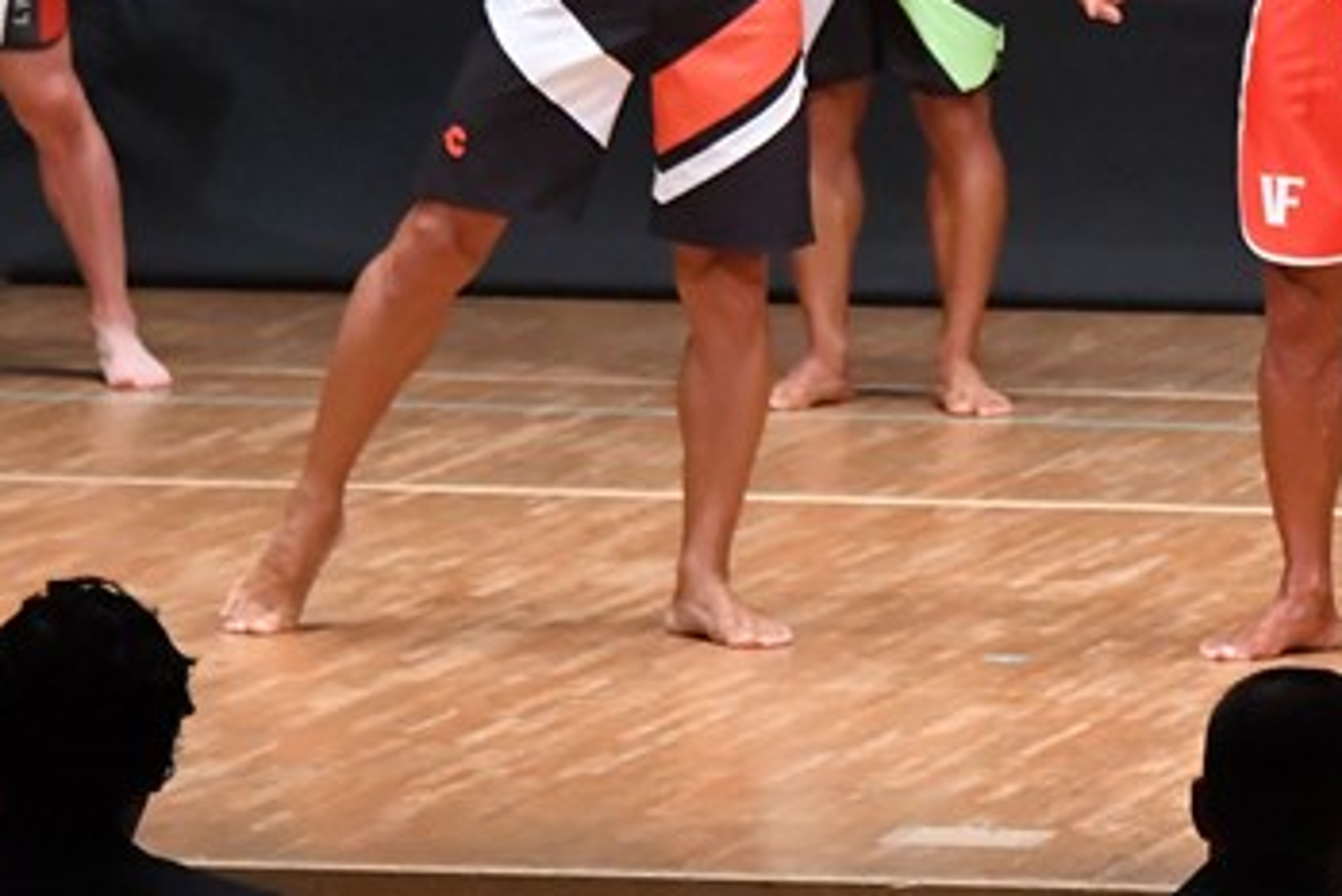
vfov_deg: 2.8
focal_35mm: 499
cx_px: 1429
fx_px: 18608
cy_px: 46
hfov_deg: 4.1
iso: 8000
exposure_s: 1/400
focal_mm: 150
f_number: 5.6
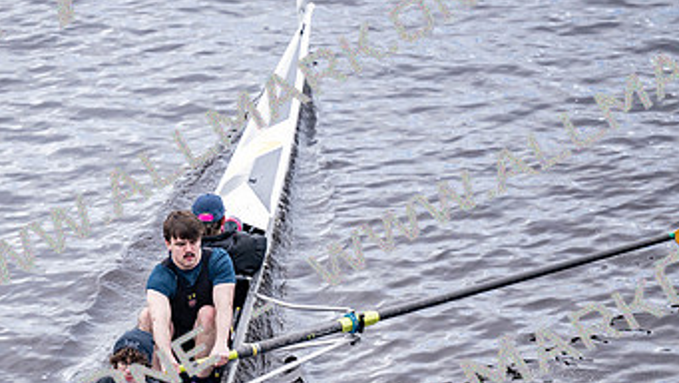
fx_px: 6267
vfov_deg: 3.5
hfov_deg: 6.2
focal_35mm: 348
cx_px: 161
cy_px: 320
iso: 900
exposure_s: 1/2000
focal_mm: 195
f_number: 2.8
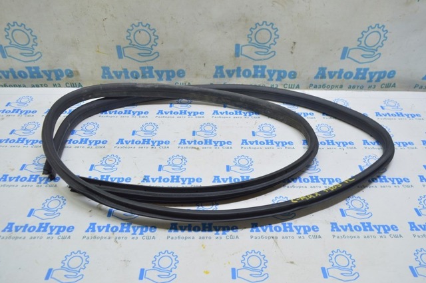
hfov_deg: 67.4
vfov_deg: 47.8
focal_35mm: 27
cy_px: 142
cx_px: 213
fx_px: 319
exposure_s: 1/20
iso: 400
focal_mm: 18
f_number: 5.6
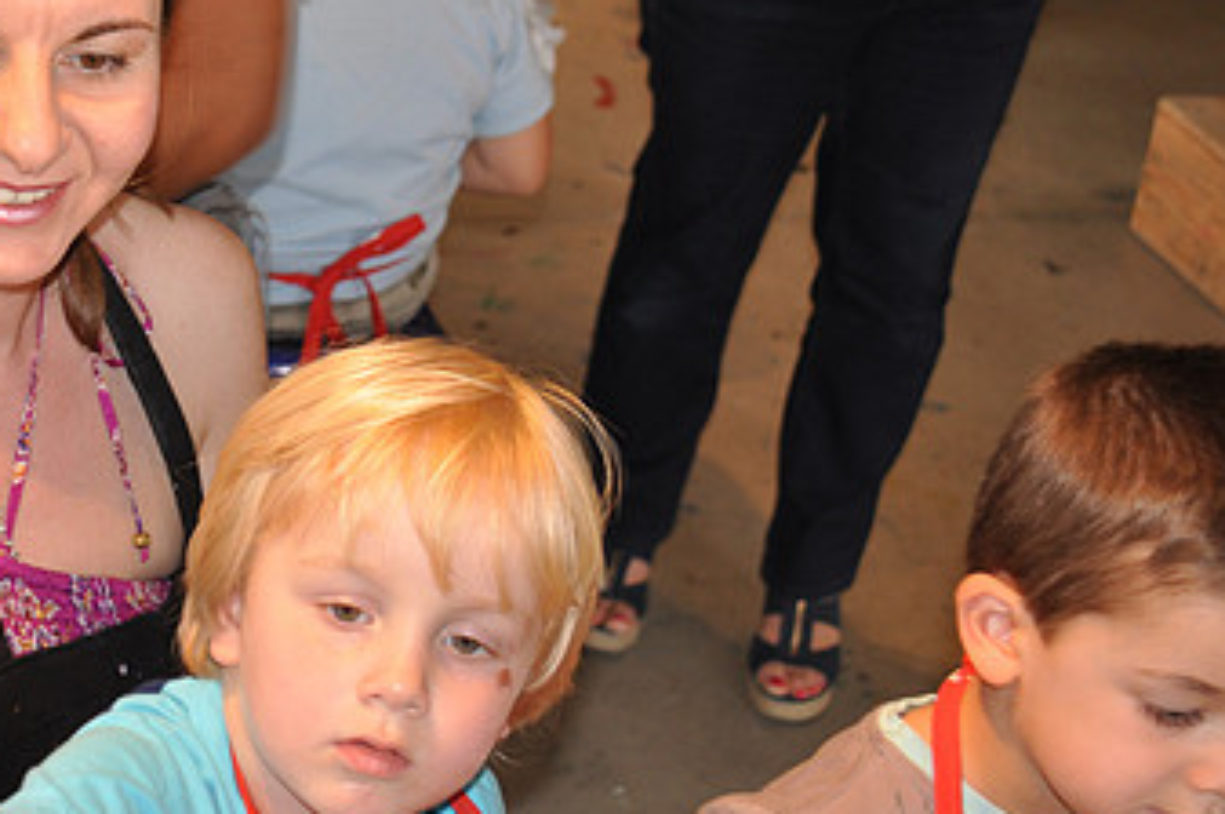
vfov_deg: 13.9
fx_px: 3331
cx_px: 218
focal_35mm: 98
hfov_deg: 20.6
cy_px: 249
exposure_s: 1/60
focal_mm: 38
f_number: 4.8
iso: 320
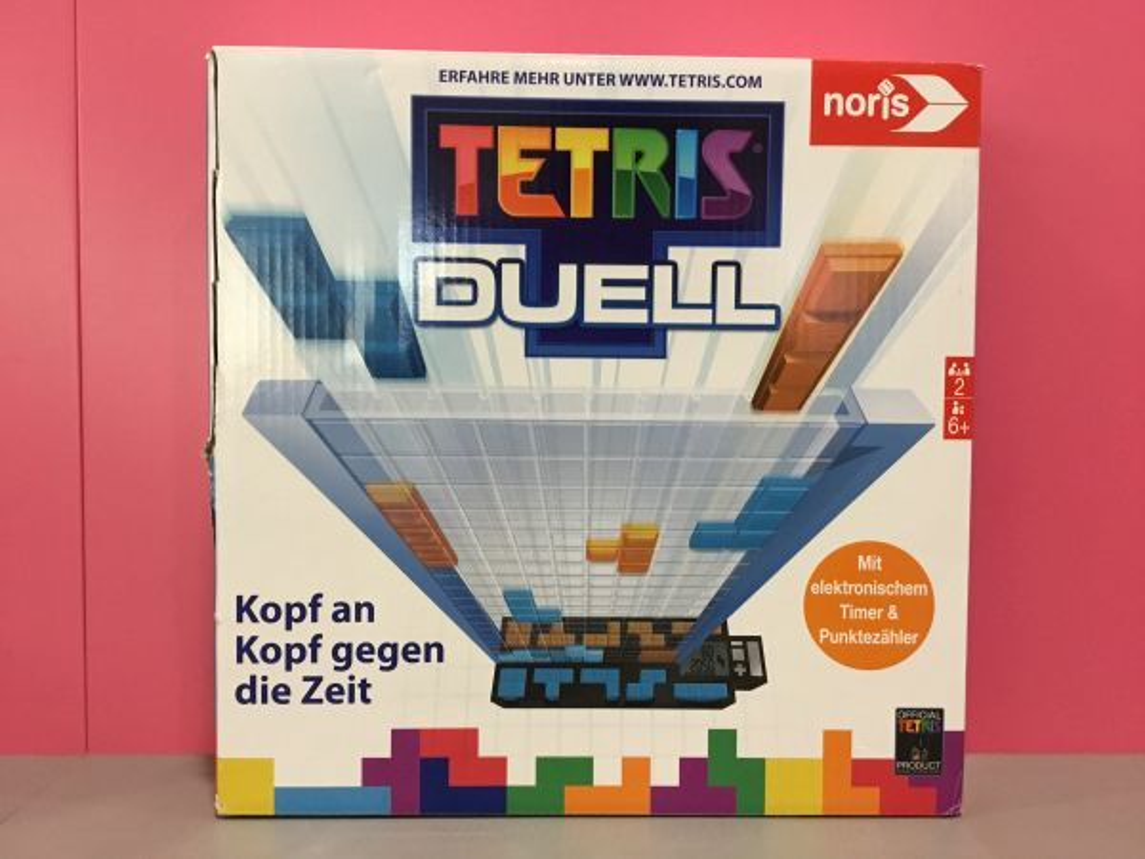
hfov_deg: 58.4
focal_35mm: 31
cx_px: 572
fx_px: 1025
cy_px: 430
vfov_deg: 45.4
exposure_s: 1/33
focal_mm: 3.3
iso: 250
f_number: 2.4
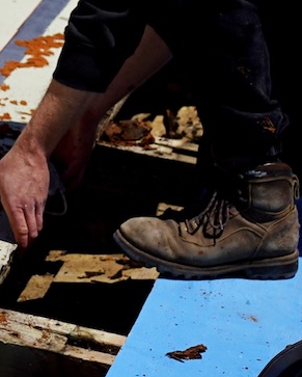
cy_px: 57
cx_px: -32
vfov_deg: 7.4
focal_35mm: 262
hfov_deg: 5.9
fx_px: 2924
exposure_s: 1/1600
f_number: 5.6
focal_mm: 44
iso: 100
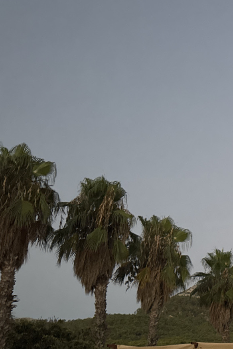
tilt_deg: +15.0
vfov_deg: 33.8
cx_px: 387
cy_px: 287
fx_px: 553
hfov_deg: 19.4
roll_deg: -0.1
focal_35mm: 57
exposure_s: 1/25
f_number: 1.78
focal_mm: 6.76
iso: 800
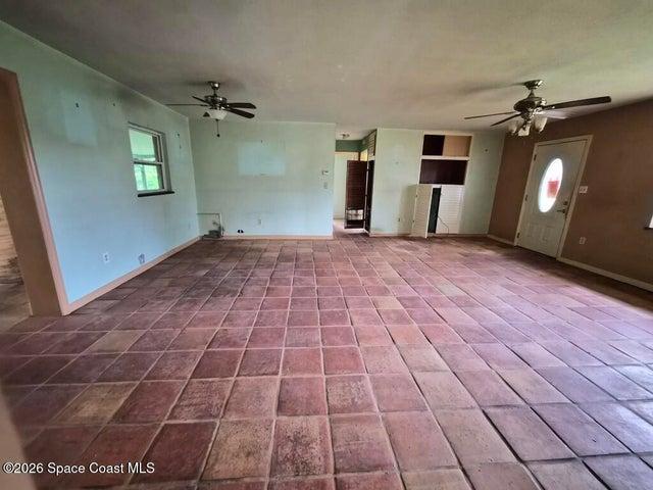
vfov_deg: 89.9
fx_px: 245
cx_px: 326
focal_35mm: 13
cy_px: 245
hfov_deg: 106.2
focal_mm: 1.7
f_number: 2.2
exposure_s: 1/60
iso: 640
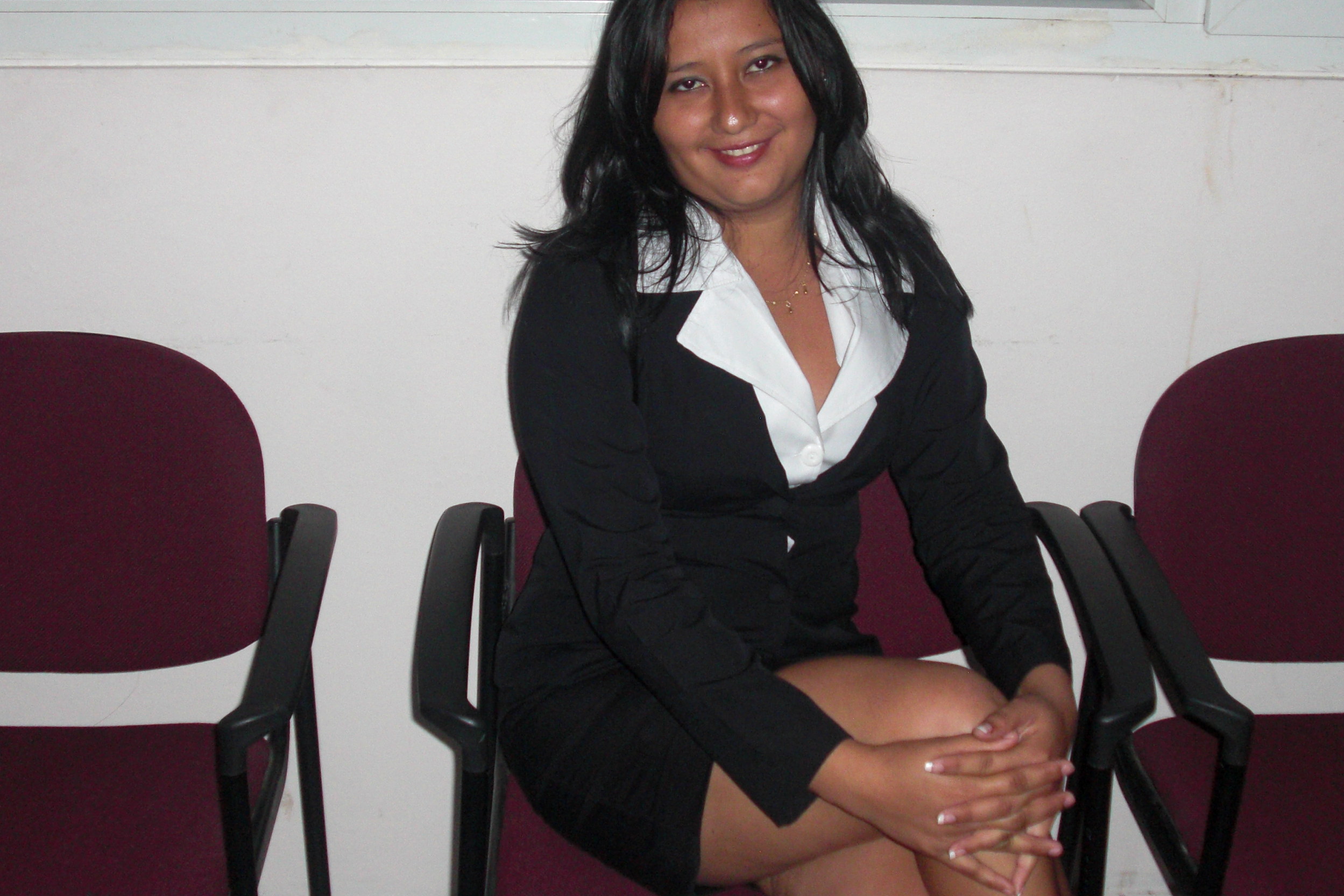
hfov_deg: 36.2
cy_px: 389
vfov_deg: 24.6
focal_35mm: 55
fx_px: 2053
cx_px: 689
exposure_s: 1/60
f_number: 3.1
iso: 200
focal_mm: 7.6
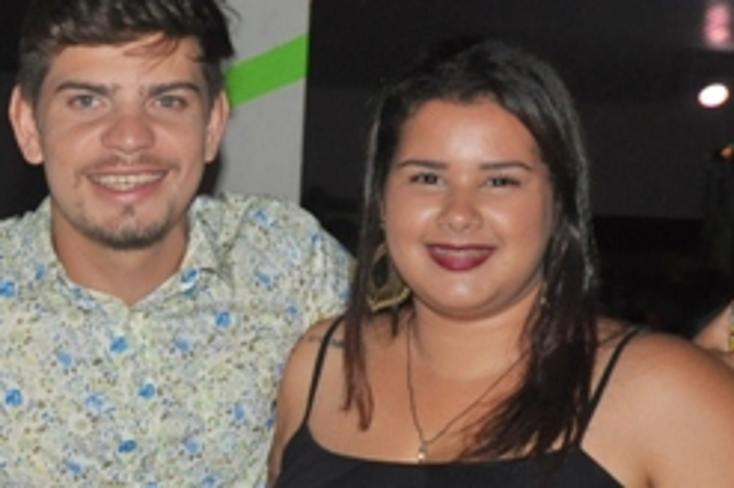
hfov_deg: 20.6
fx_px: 1981
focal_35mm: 97
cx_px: 77
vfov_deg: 13.9
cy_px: 394
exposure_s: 1/60
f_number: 4.5
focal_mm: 25
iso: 1250
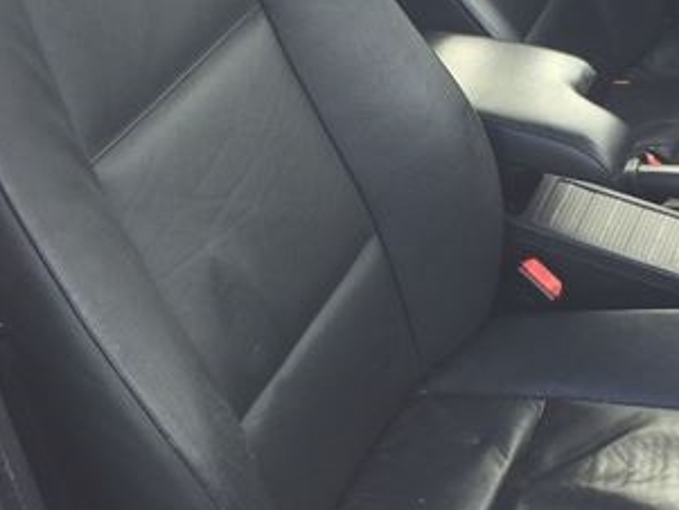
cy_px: 237
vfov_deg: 19.1
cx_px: 426
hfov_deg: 25.3
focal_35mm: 77
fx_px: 1511
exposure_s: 1/100
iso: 40
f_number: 2.2
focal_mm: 4.15
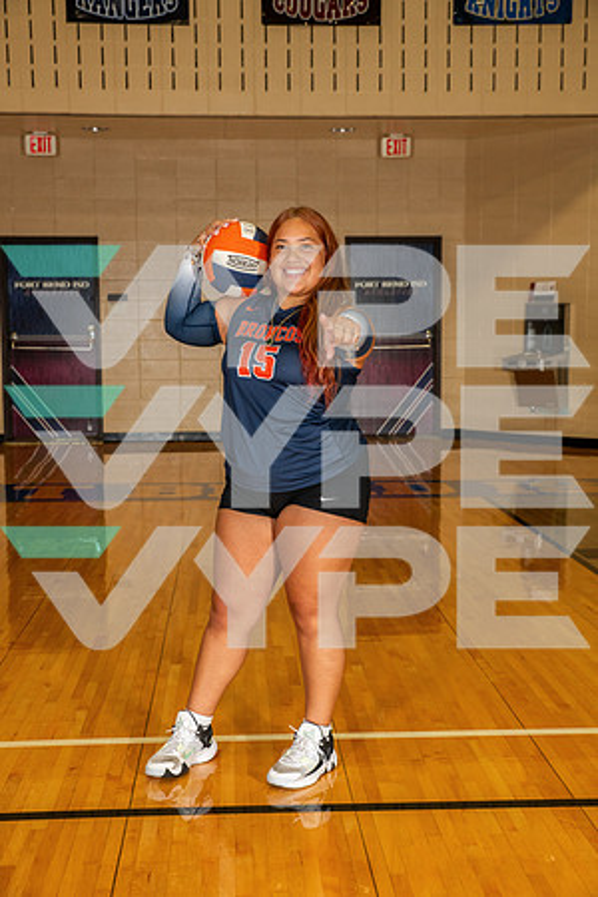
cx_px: 299
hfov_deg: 26.0
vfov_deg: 38.2
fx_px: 1296
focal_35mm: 52
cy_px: 448
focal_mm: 52
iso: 1000
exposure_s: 1/250
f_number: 7.1
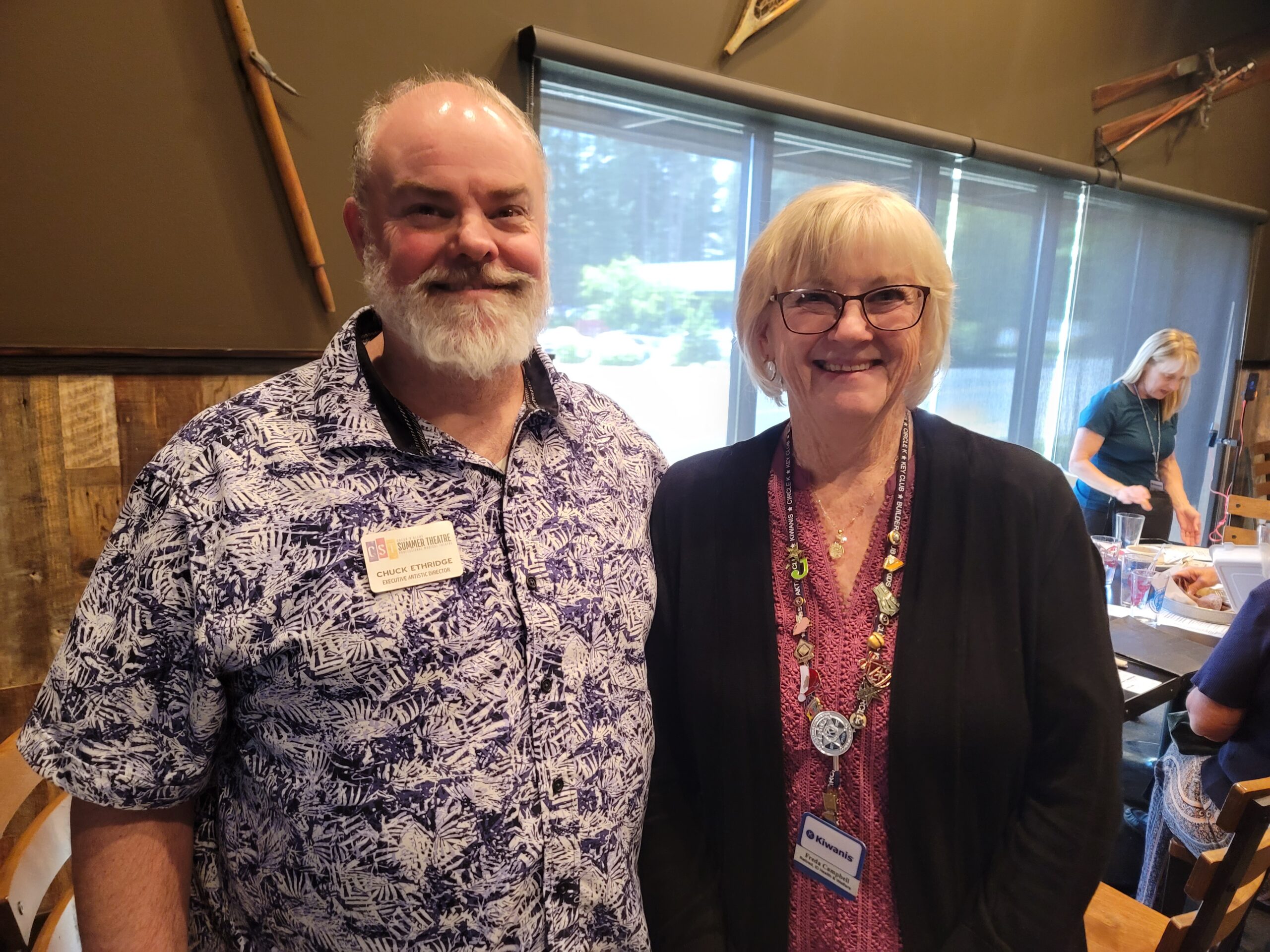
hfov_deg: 69.4
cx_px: 635
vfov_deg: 54.9
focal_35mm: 25
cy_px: 476
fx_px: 917
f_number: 1.8
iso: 640
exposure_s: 1/40
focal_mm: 7
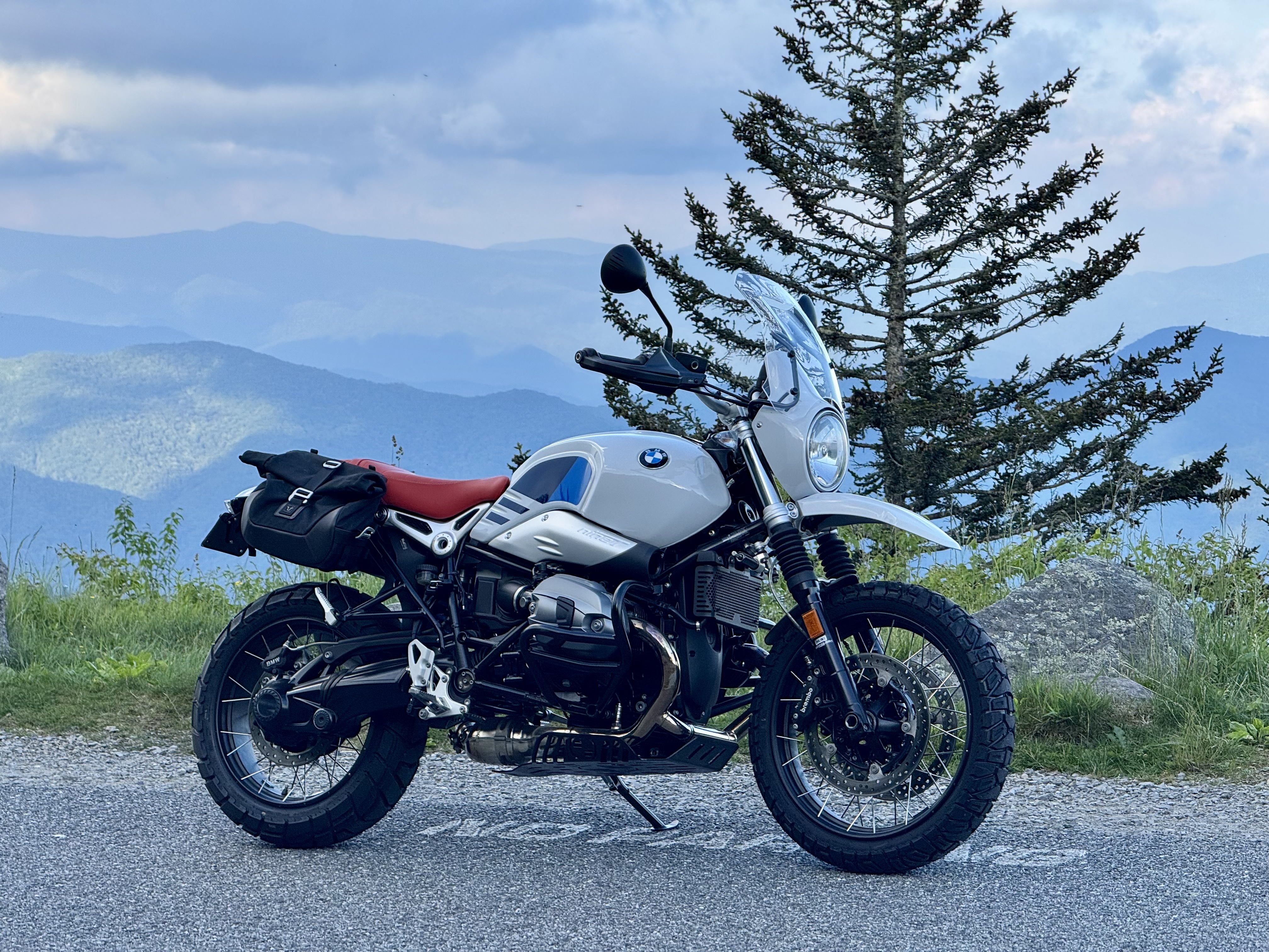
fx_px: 4399
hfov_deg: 16.4
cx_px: 634
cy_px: 476
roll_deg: -0.4
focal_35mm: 120
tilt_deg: -3.9
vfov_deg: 12.3
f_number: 2.8
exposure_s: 1/423
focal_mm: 15.66
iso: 50
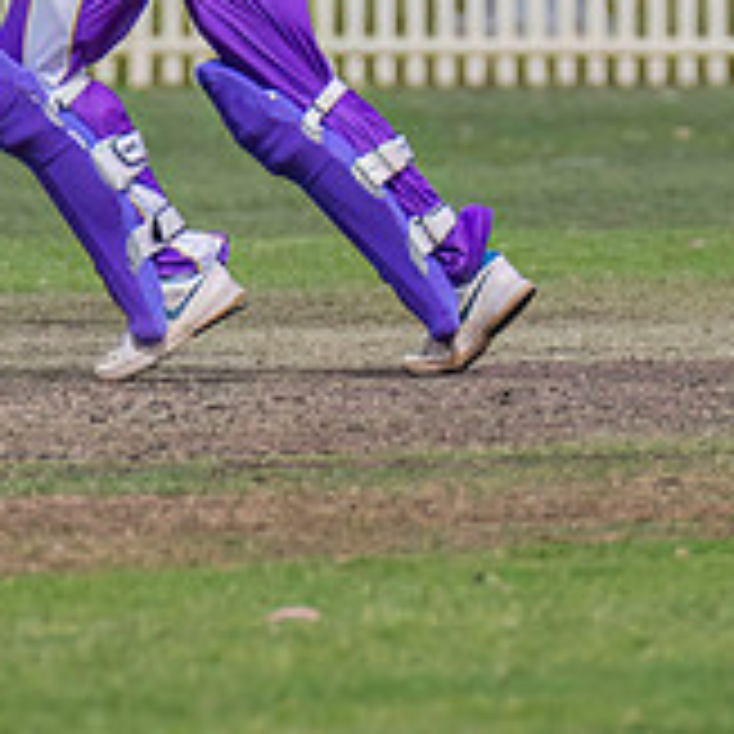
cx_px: -267
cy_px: -52
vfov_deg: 1.2
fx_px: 36032
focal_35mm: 1502
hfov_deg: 1.2
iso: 800
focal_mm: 440
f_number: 8
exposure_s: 1/2500
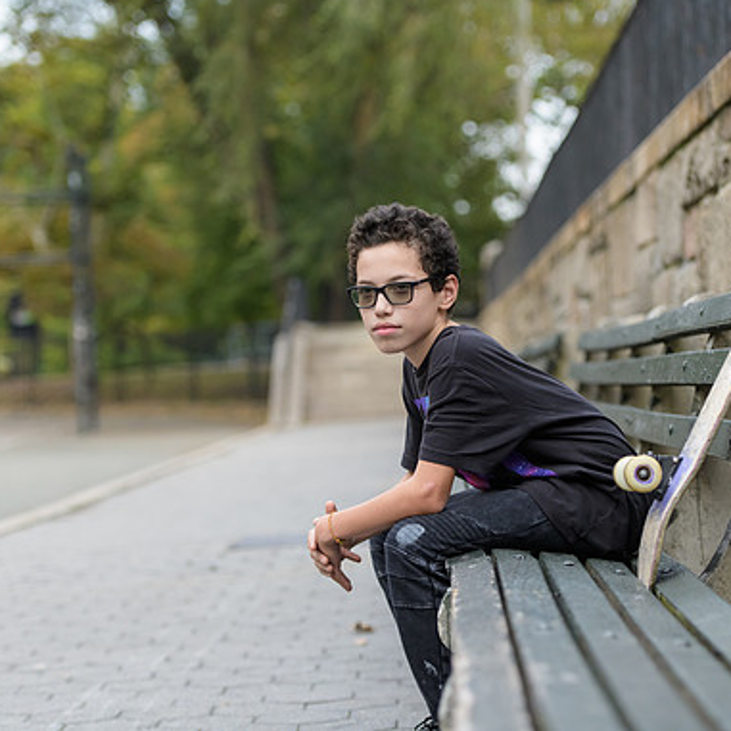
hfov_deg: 16.4
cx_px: 470
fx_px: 2533
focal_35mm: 106
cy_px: 362
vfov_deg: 16.4
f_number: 3.2
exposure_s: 1/1250
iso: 800
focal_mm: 82
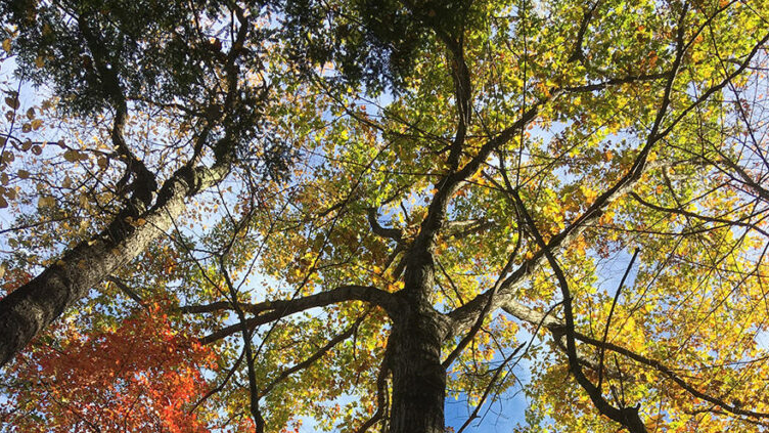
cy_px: 467
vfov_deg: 25.8
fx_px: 877
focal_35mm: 43
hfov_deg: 47.4
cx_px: 382
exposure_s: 1/663
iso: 25
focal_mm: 4.15
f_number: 2.2
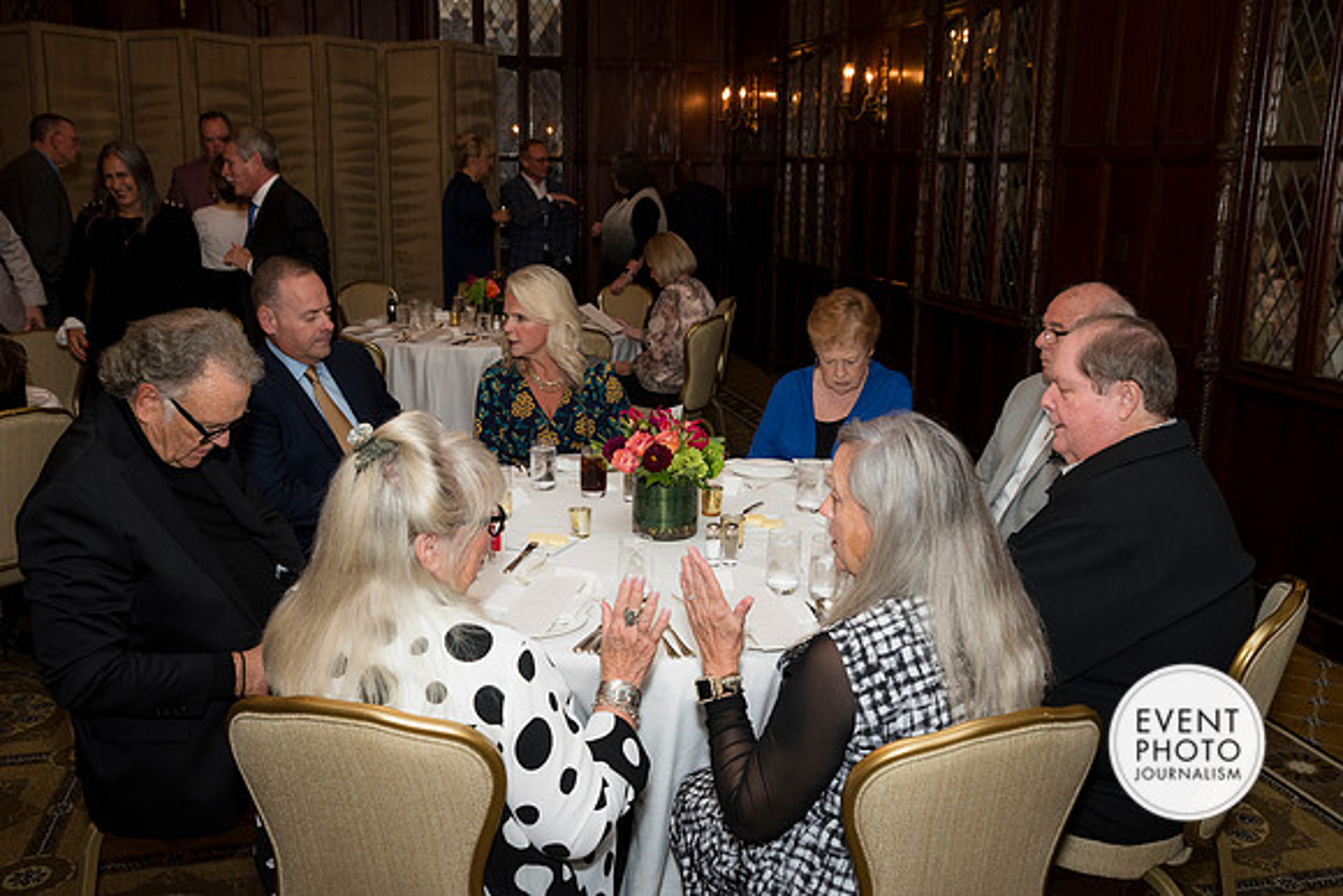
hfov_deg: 58.7
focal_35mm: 32
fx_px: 1194
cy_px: 448
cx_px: 672
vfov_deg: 41.1
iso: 800
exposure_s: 1/125
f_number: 5.6
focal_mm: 32
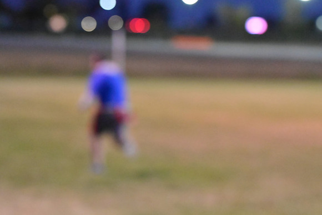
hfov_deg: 18.3
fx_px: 1002
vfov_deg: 12.2
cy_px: 108
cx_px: 161
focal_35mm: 112
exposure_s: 1/250
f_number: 4
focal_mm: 75
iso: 6400
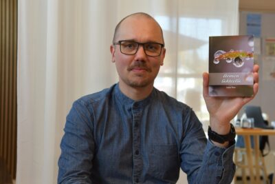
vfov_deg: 22.6
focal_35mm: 60
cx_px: 138
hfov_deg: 33.4
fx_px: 458
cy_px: 92
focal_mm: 40
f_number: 5
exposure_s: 1/100
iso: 640
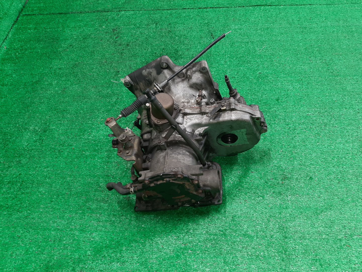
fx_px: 272
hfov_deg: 67.3
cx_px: 181
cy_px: 136
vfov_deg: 53.1
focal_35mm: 26
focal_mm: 3.93
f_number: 1.7
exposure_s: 1/50
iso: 162
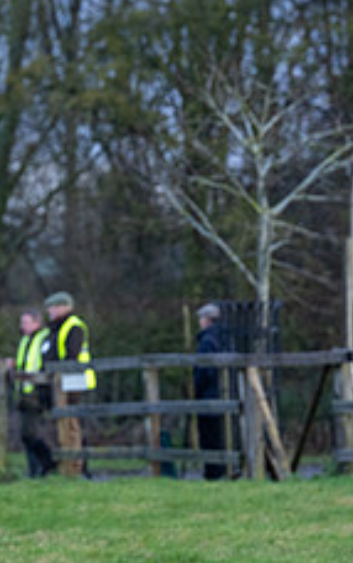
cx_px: -286
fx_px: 6479
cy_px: 294
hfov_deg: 3.1
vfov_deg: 5.0
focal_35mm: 422
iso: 800
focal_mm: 140
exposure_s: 1/500
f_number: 4
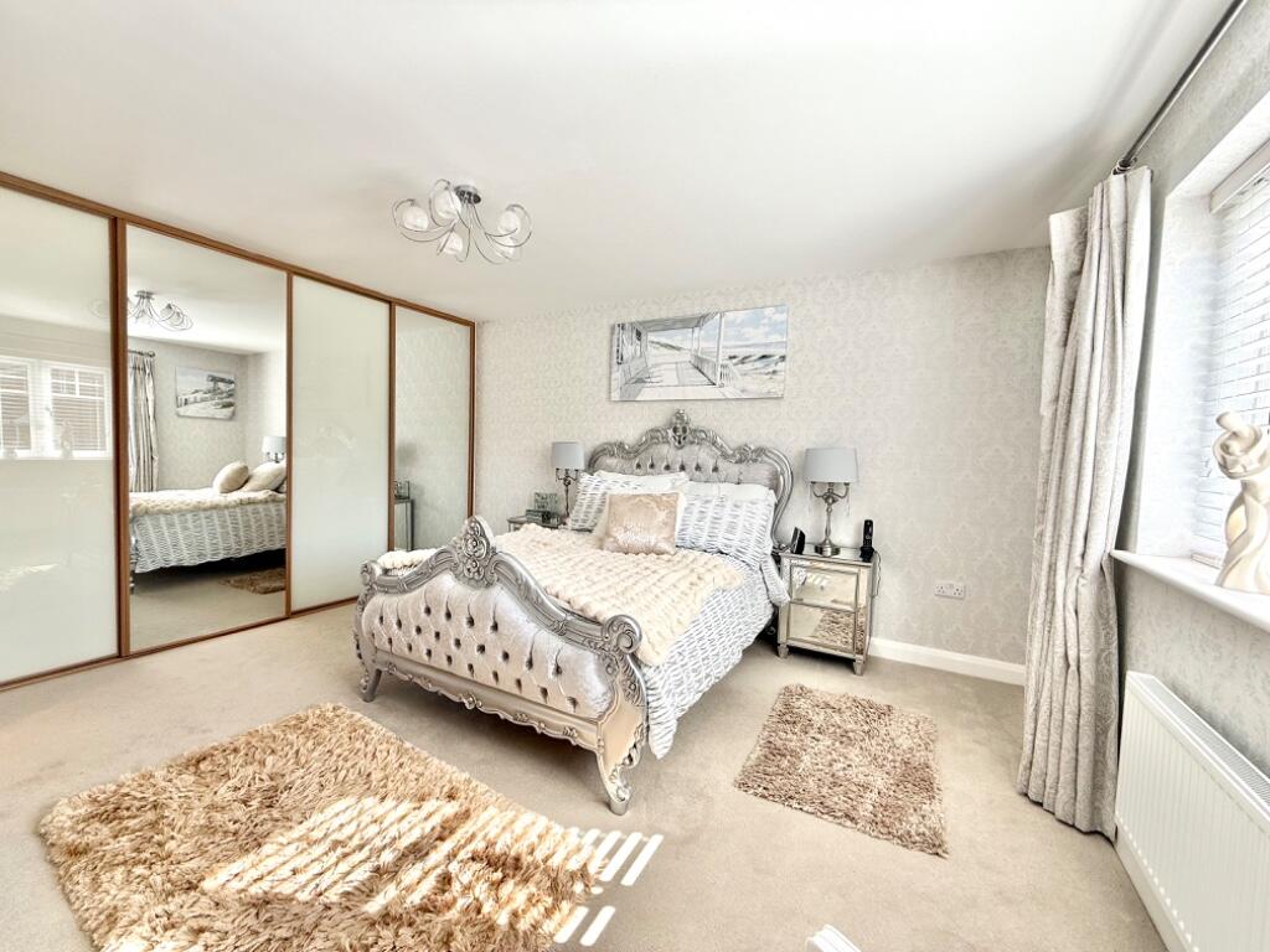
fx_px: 514
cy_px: 476
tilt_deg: -2.2
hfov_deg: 102.1
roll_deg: -1.8
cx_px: 635
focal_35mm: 14
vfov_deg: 85.7
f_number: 2.2
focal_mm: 2.22
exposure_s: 1/128
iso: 50
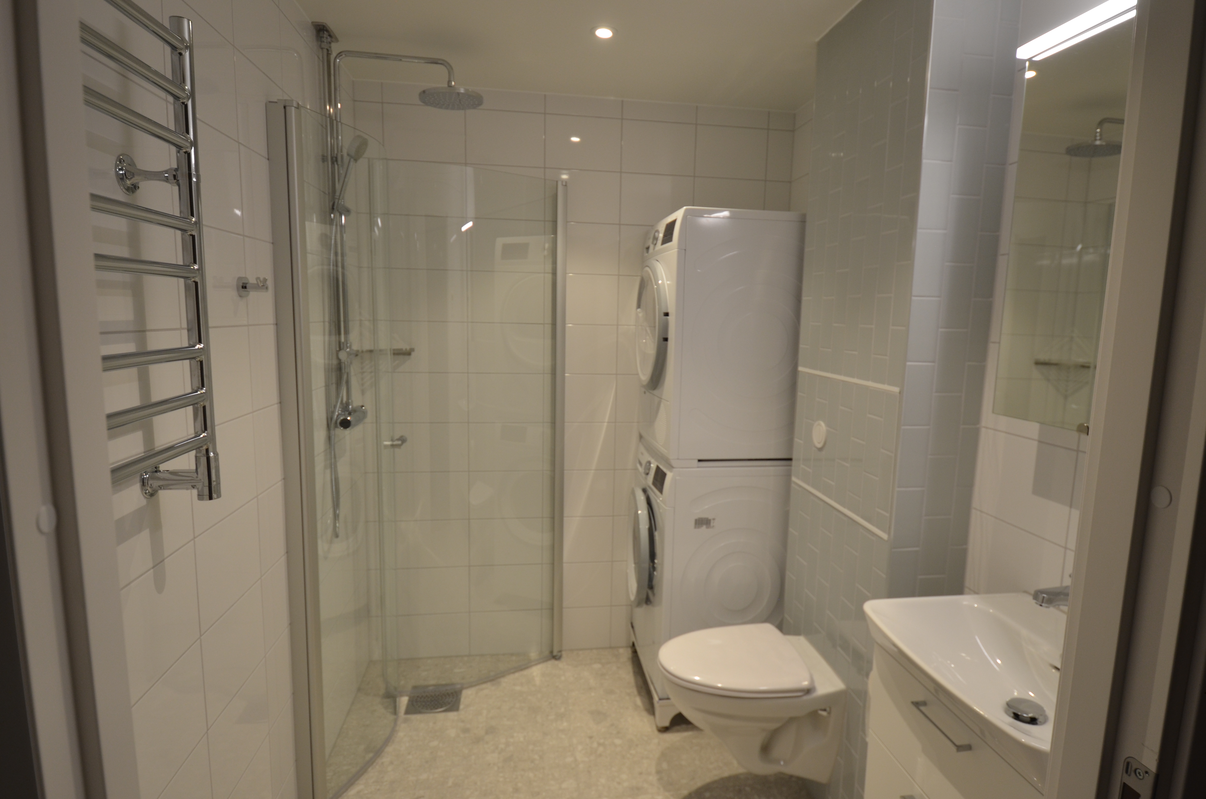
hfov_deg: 85.5
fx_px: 652
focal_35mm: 20
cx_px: 603
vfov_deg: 63.0
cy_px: 400
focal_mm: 13
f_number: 4
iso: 400
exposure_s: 1/60
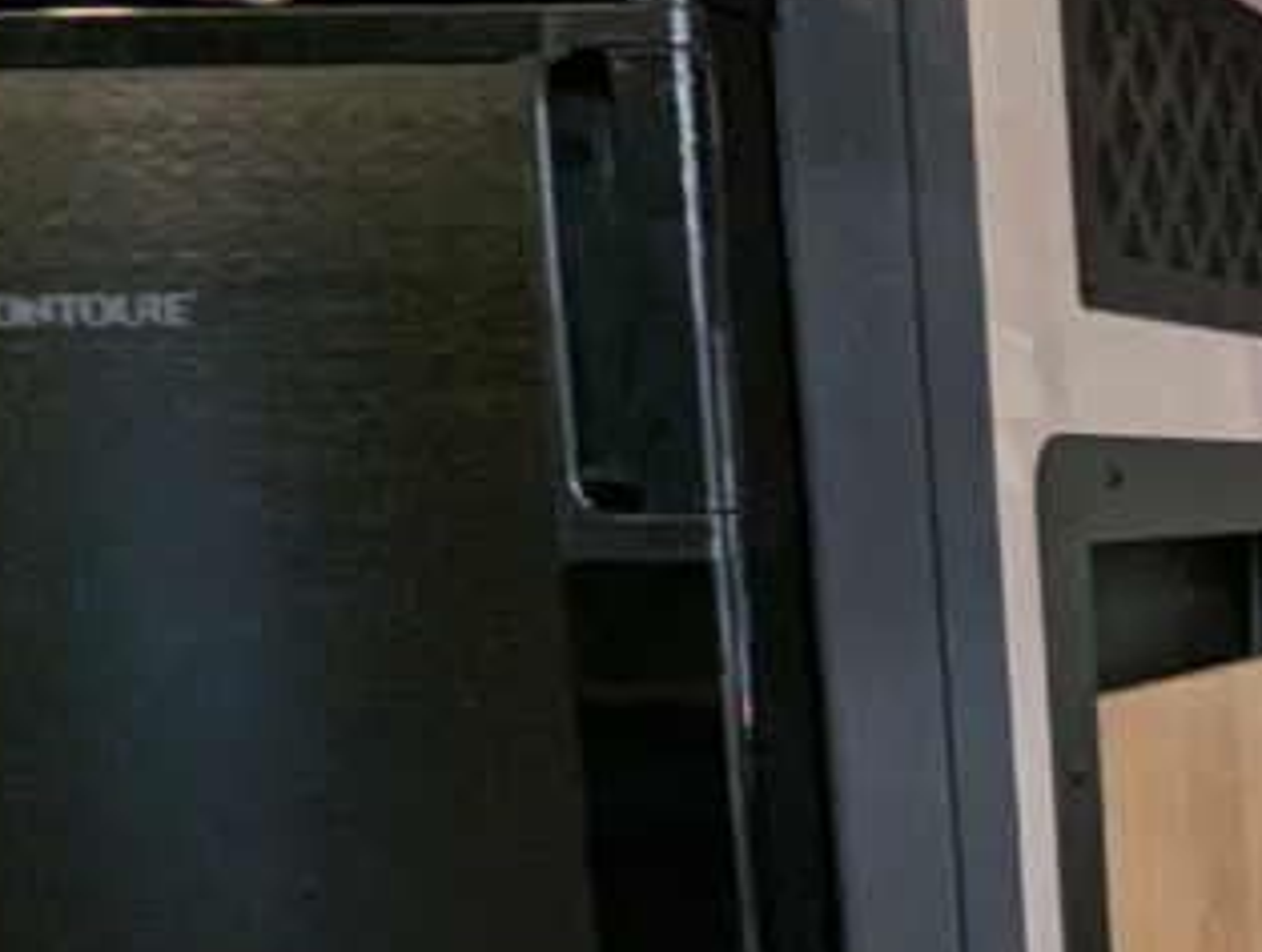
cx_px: 2100
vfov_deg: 20.5
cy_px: 791
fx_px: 2594
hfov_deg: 21.1
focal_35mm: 71
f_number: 2.2
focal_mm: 2.35
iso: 106
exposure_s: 1/25
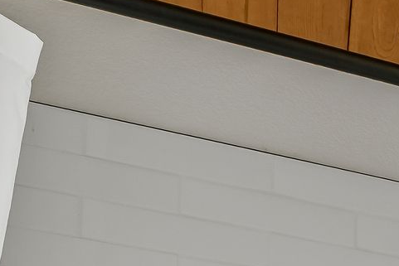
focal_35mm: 81
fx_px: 898
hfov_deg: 15.4
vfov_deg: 11.4
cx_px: 932
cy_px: 766
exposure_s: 1/10
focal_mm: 13
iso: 400
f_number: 8
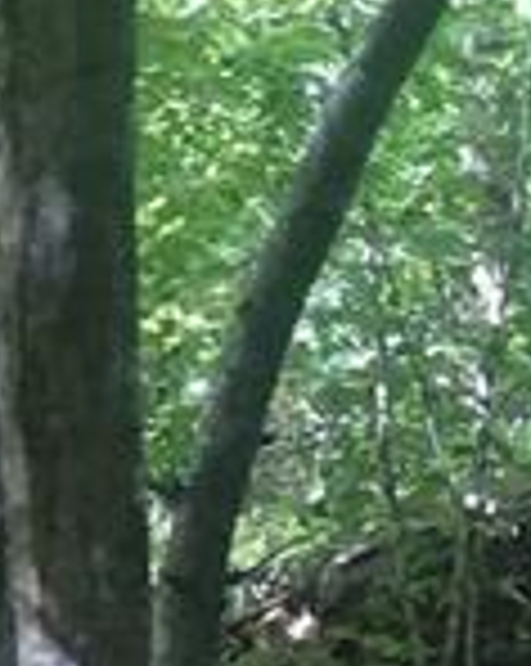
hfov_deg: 9.4
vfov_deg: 11.7
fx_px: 2894
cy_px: 1359
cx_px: -716
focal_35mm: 147
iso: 50
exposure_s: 1/60
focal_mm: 2.47
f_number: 1.9
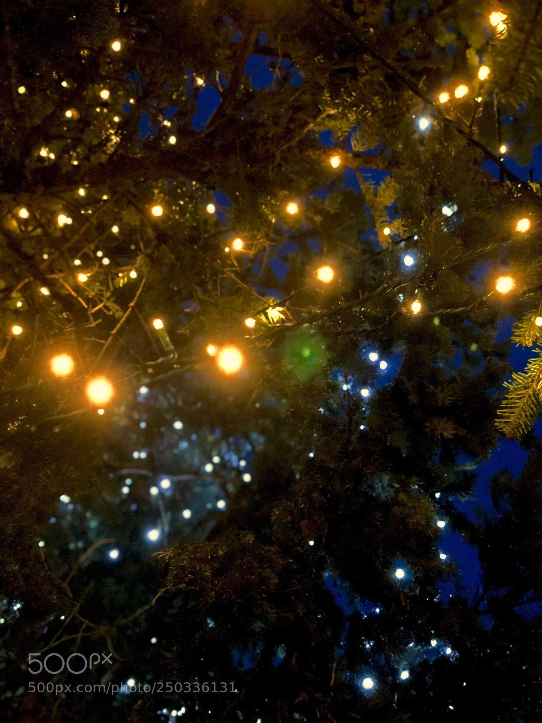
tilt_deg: +82.5
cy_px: 362
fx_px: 1086
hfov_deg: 28.0
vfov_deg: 36.8
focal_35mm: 52
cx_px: 271
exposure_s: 1/9
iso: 160
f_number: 2.4
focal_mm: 6
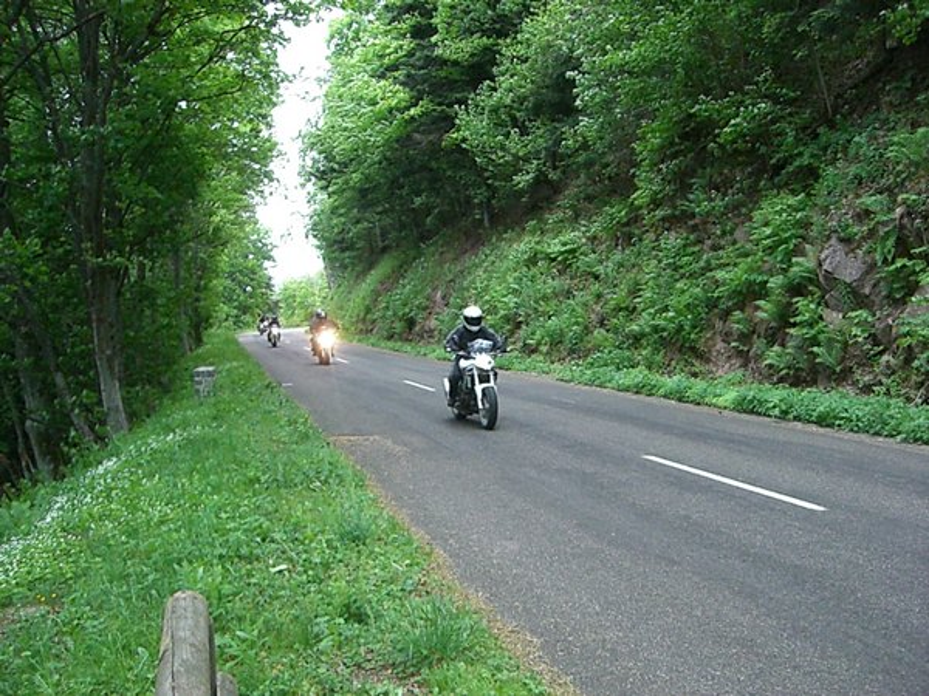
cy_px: 348
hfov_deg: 49.0
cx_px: 464
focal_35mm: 38
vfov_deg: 37.7
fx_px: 1020
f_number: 2.7
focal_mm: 6.2
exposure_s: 1/250
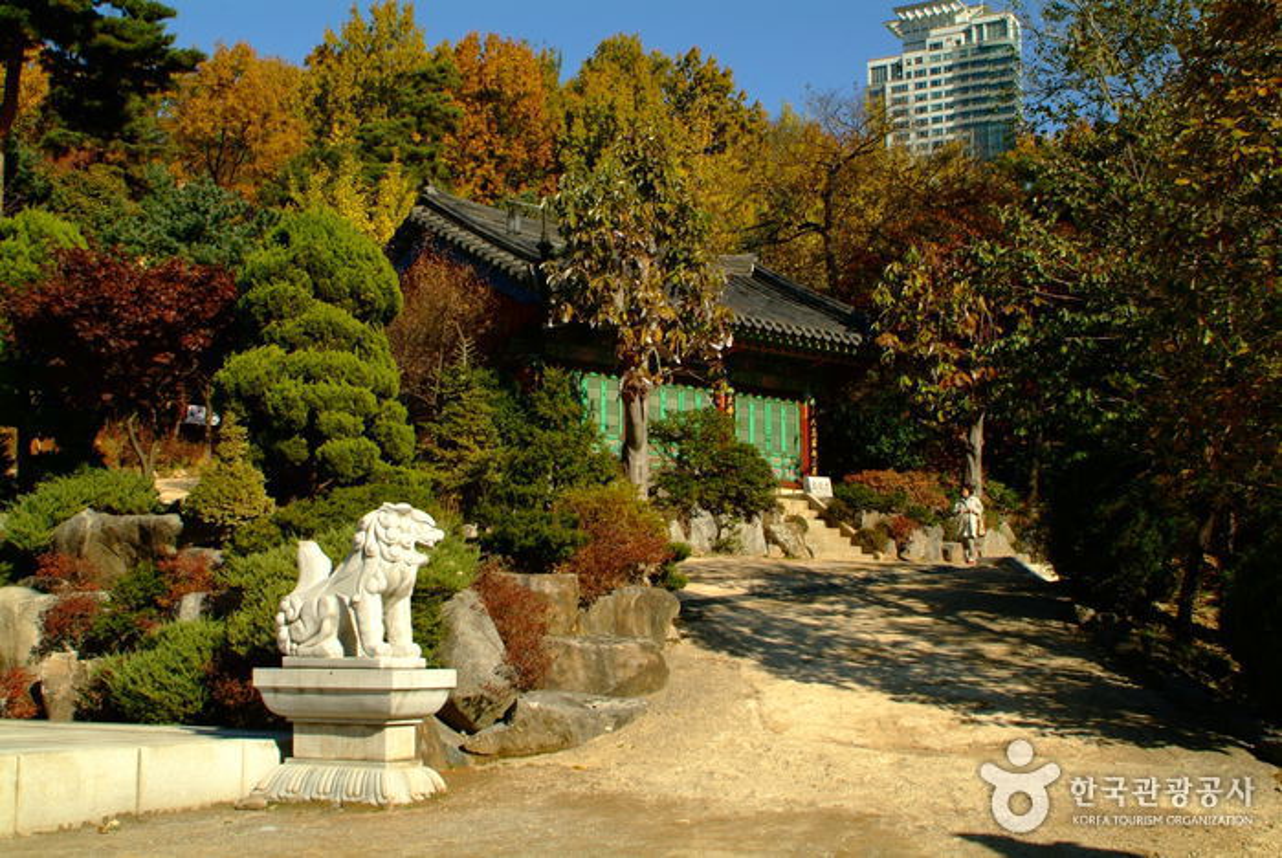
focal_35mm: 42
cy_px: 429
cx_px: 641
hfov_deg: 46.3
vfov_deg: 32.0
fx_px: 1498
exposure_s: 1/500
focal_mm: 28
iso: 400
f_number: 9.5
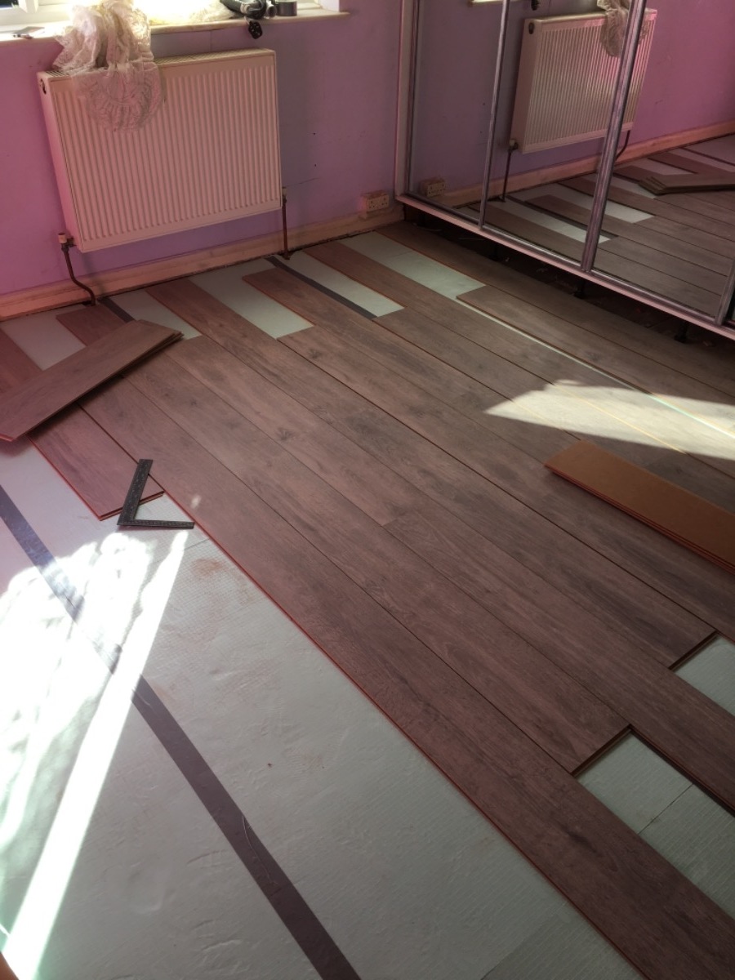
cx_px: 368
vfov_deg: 61.7
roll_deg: -2.3
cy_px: 490
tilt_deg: -38.1
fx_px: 821
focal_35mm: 29
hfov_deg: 48.2
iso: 25
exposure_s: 1/114
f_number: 2.2
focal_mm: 4.15
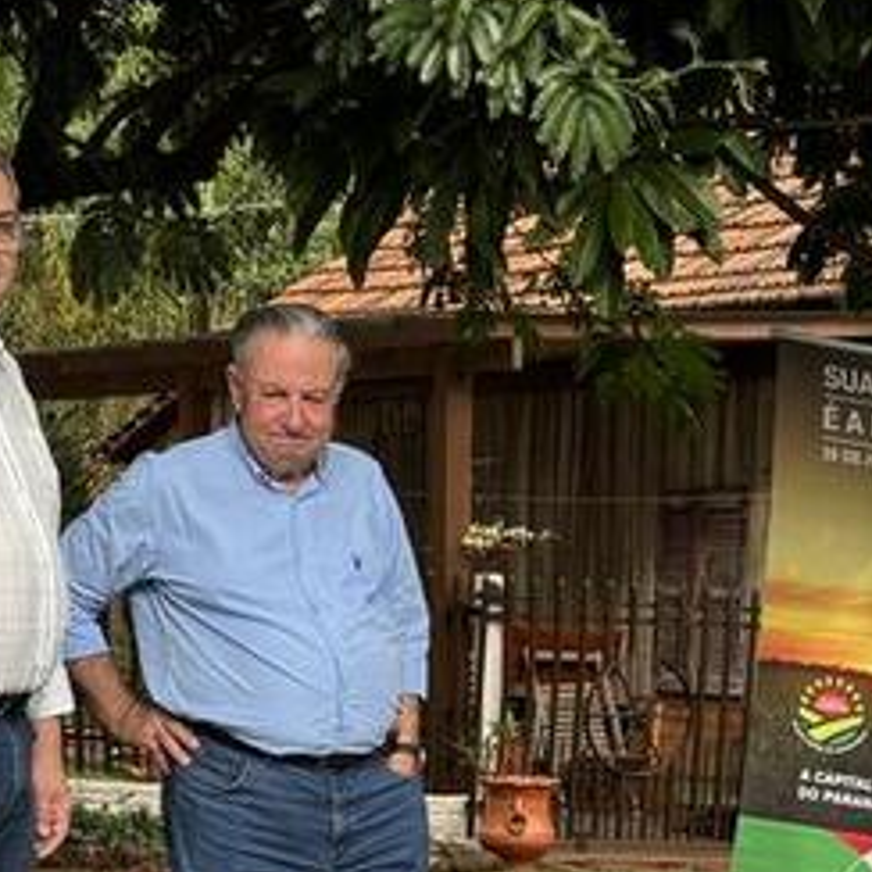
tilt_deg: -7.1
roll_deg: +0.8
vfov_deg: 15.1
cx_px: 314
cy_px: 926
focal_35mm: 113
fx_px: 3220
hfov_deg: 15.4
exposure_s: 1/517
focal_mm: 5.96
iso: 50
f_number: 1.6
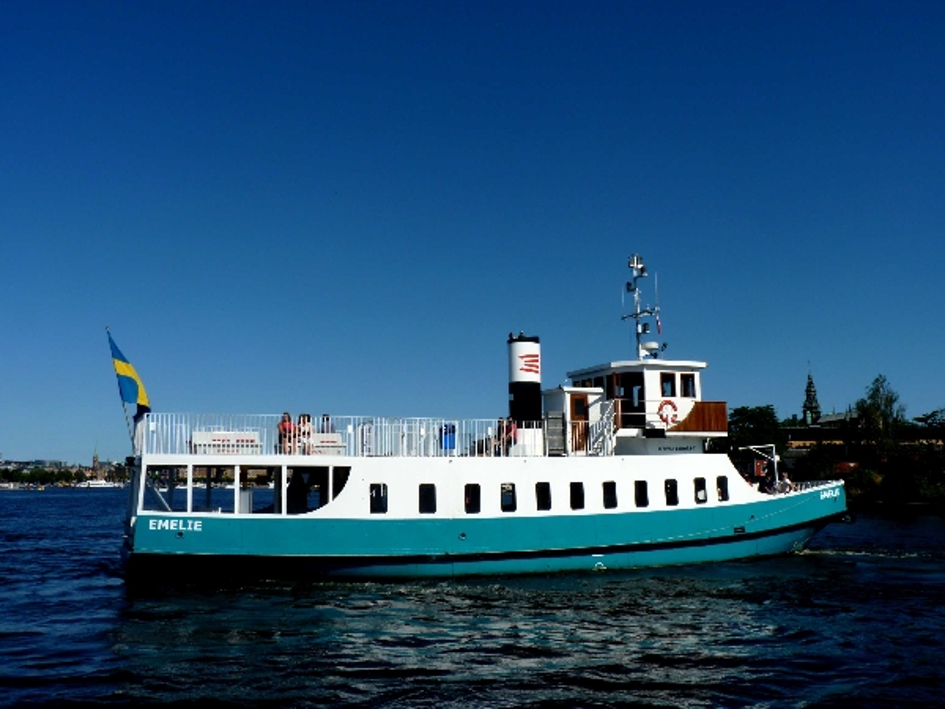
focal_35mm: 33
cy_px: 354
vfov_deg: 42.9
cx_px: 472
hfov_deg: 55.4
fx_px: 901
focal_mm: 5.9
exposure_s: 1/500
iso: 80
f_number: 6.3
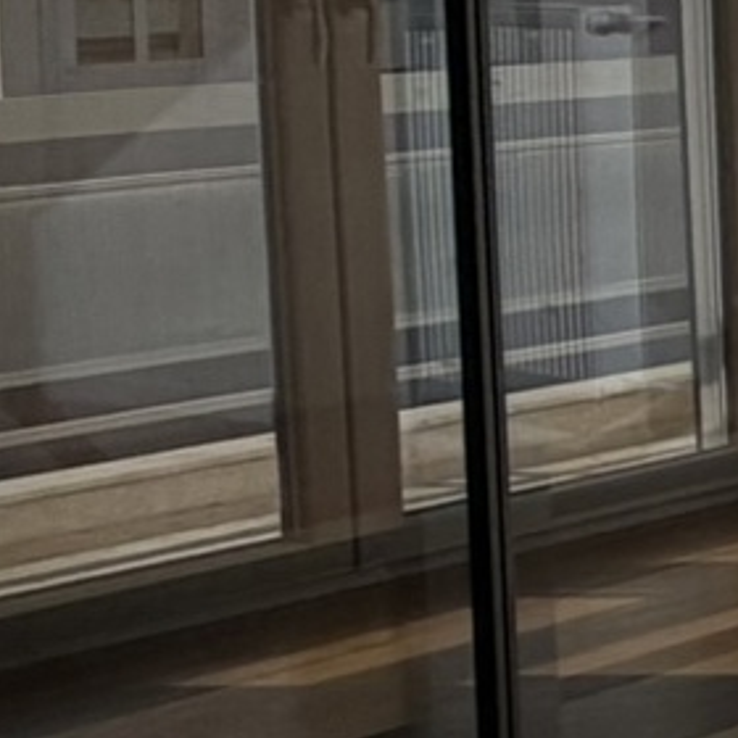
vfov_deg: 19.7
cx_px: 2267
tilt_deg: -2.1
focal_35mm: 85
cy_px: -21
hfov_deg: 11.2
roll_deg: +1.2
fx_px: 2050
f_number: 2.2
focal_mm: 2.22
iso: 50
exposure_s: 1/502
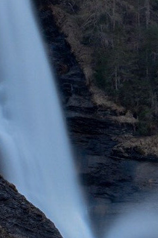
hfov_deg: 6.7
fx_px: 1349
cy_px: 155
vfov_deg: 10.0
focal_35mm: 205
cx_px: 172
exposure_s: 5
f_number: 25
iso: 100
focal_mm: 32
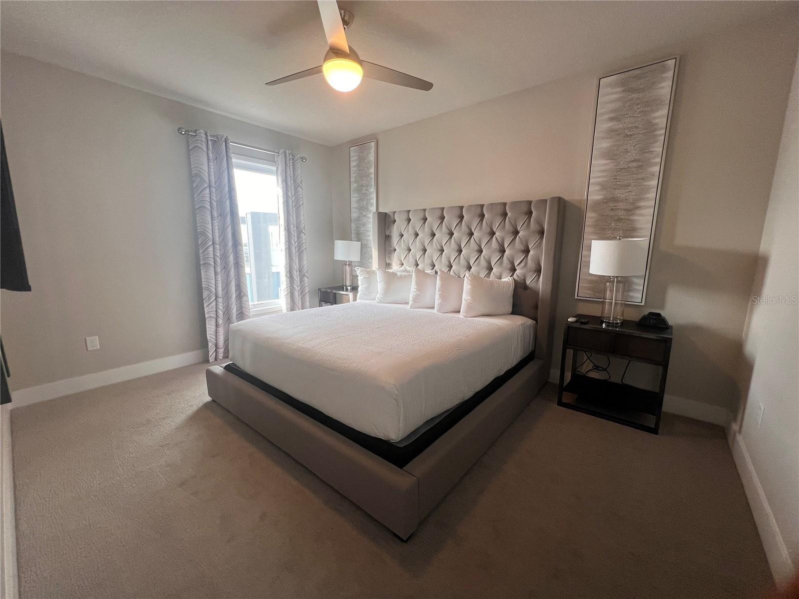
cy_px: 300
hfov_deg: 106.2
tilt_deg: -9.7
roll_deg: -0.4
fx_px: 300
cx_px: 400
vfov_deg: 89.9
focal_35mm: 13
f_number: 1.8
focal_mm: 1.57
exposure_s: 1/120
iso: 125
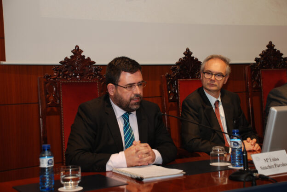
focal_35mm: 57
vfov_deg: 23.8
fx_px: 455
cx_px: 144
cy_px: 96
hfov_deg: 35.0
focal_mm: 38
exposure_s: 1/60
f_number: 4.5
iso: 200
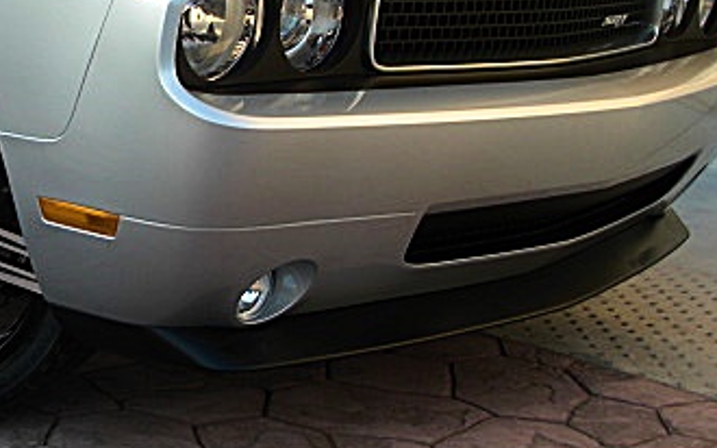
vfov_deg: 17.6
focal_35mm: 74
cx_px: 83
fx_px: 1446
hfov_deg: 27.0
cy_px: 181
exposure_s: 1/100
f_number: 2.8
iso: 50
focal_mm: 6.3
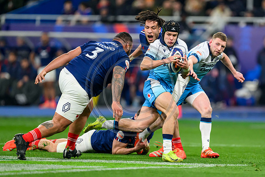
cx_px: 180
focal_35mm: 546
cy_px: 88
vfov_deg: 2.5
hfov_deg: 3.8
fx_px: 4018
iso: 3200
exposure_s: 1/2500
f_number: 2.8
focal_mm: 400
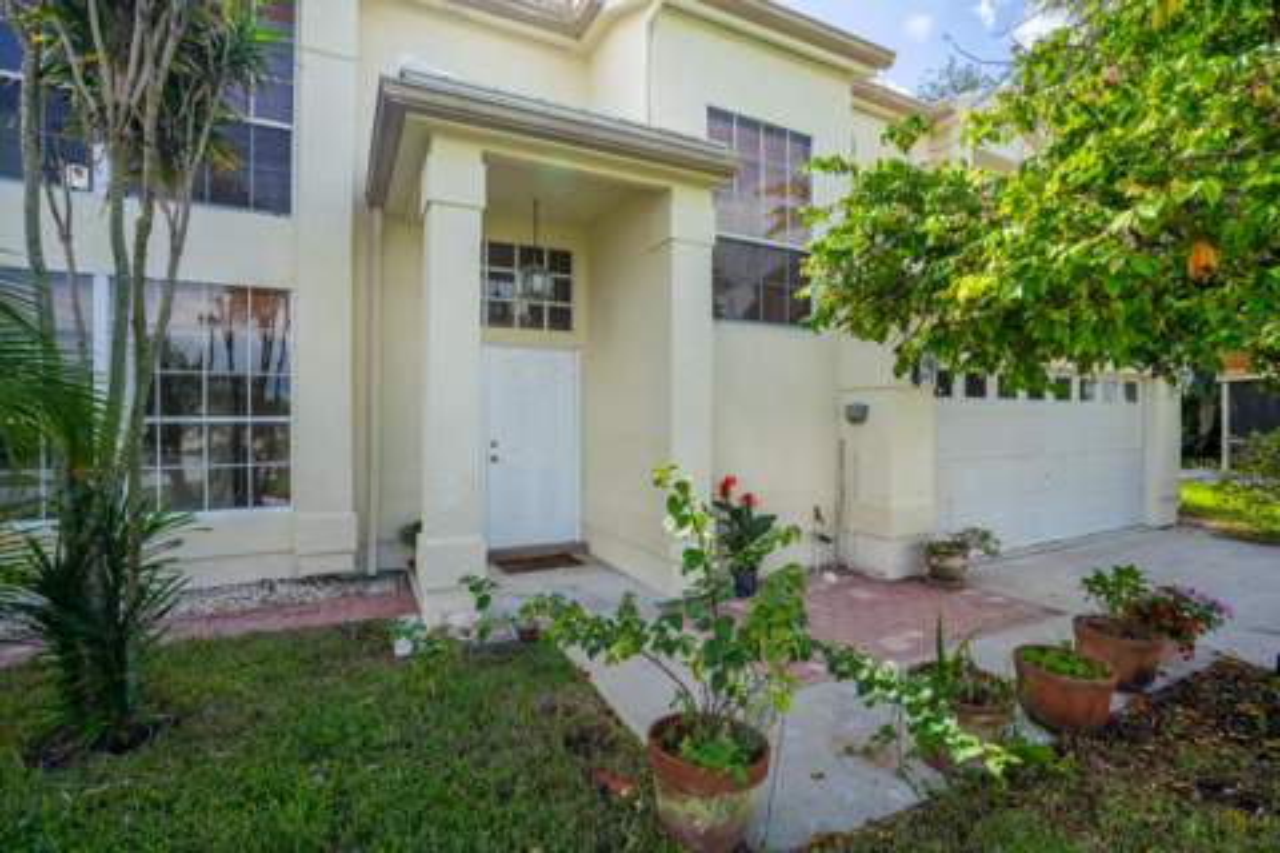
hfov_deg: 96.7
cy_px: 426
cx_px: 640
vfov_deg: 73.7
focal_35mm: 16
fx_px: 569
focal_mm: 16
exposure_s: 1/400
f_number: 9
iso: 400
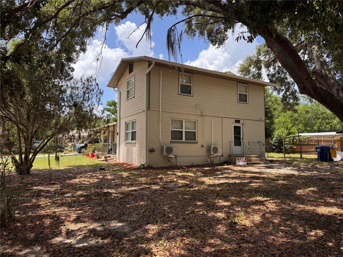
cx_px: 172
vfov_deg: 56.8
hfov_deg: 71.6
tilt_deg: +4.9
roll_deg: -0.7
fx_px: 238
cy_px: 128
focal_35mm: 24
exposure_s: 1/1637
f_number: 1.78
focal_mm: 6.76
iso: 80
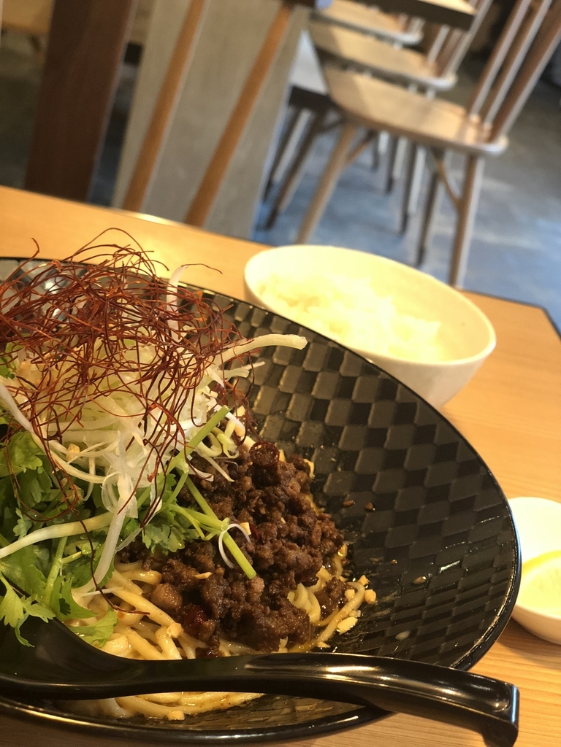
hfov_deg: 28.0
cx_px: 280
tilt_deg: -25.7
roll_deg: -16.5
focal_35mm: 52
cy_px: 374
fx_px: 1124
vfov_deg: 36.8
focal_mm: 6
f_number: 2.4
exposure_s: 1/11
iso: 160
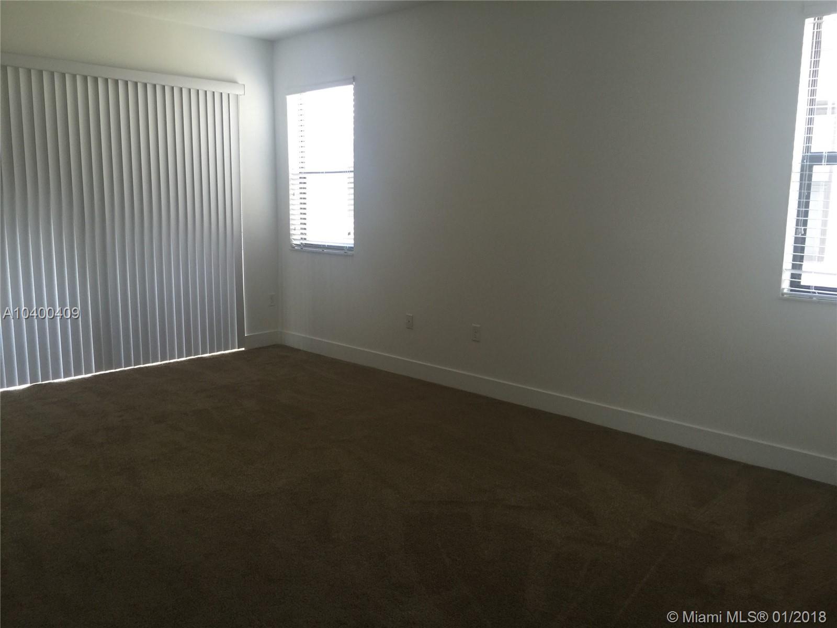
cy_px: 314
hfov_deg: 61.7
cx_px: 418
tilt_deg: -9.4
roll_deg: -1.2
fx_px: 701
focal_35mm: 29
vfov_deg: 48.2
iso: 40
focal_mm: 4.15
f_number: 2.2
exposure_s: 1/15
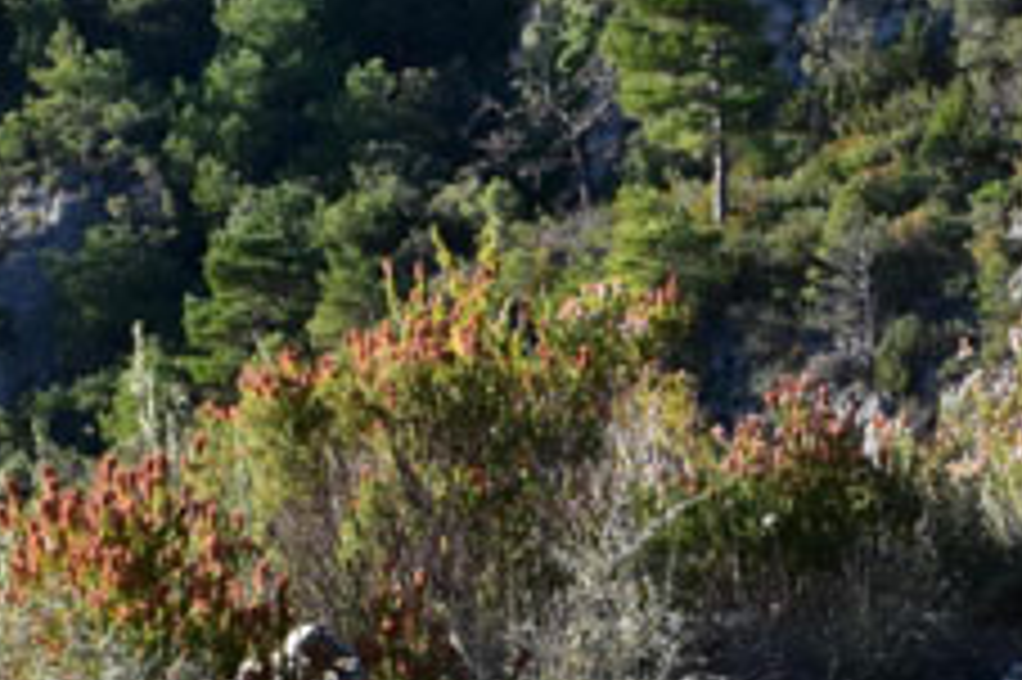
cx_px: 1063
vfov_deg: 11.4
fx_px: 3376
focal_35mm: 119
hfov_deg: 16.8
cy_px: 705
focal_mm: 18
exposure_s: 1/100
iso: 400
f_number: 16
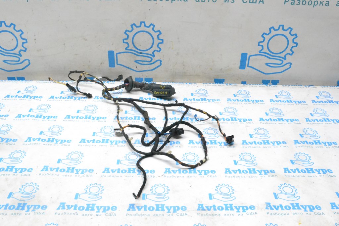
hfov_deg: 53.1
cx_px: 170
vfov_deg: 36.9
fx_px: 339
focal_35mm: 36
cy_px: 113
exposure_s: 1/80
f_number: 13
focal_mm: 24
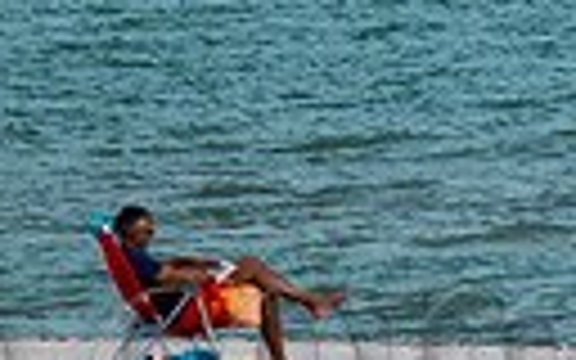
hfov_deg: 1.5
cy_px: -286
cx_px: -513
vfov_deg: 0.9
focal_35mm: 1395
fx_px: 21899
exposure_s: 1/200
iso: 320
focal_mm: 300
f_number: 9
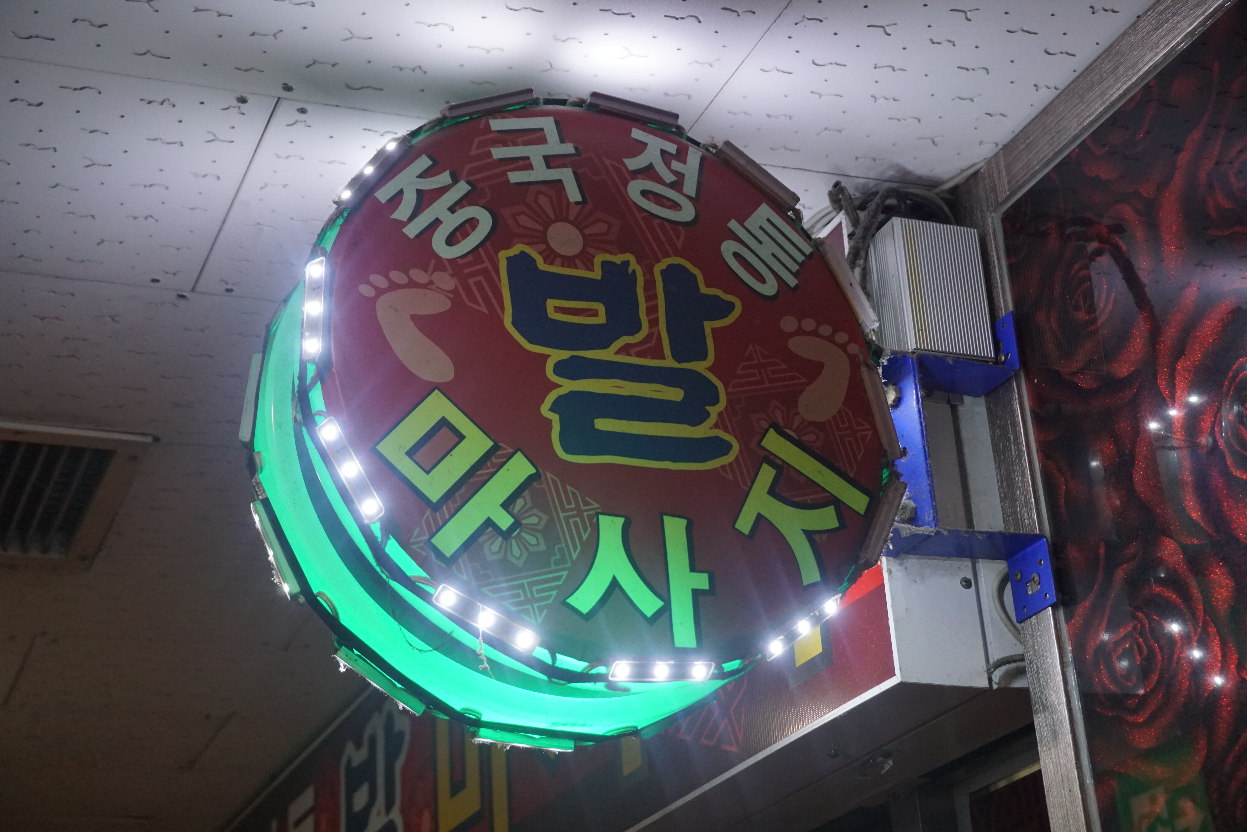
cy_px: 416
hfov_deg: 35.1
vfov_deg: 23.8
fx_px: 1974
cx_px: 624
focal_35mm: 57
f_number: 5.6
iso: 1250
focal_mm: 38
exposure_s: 1/160
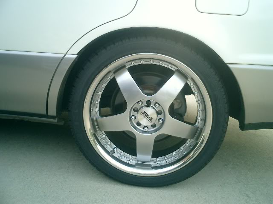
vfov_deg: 39.7
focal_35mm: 36
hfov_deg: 51.4
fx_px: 284
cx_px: 136
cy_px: 102
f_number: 3.2
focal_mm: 7.5
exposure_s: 1/200
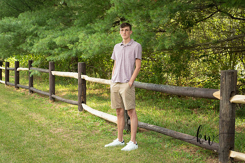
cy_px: 82
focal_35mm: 70
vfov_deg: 19.5
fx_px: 476
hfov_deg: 28.8
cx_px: 122
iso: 500
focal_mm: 70
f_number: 6.3
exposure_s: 1/200
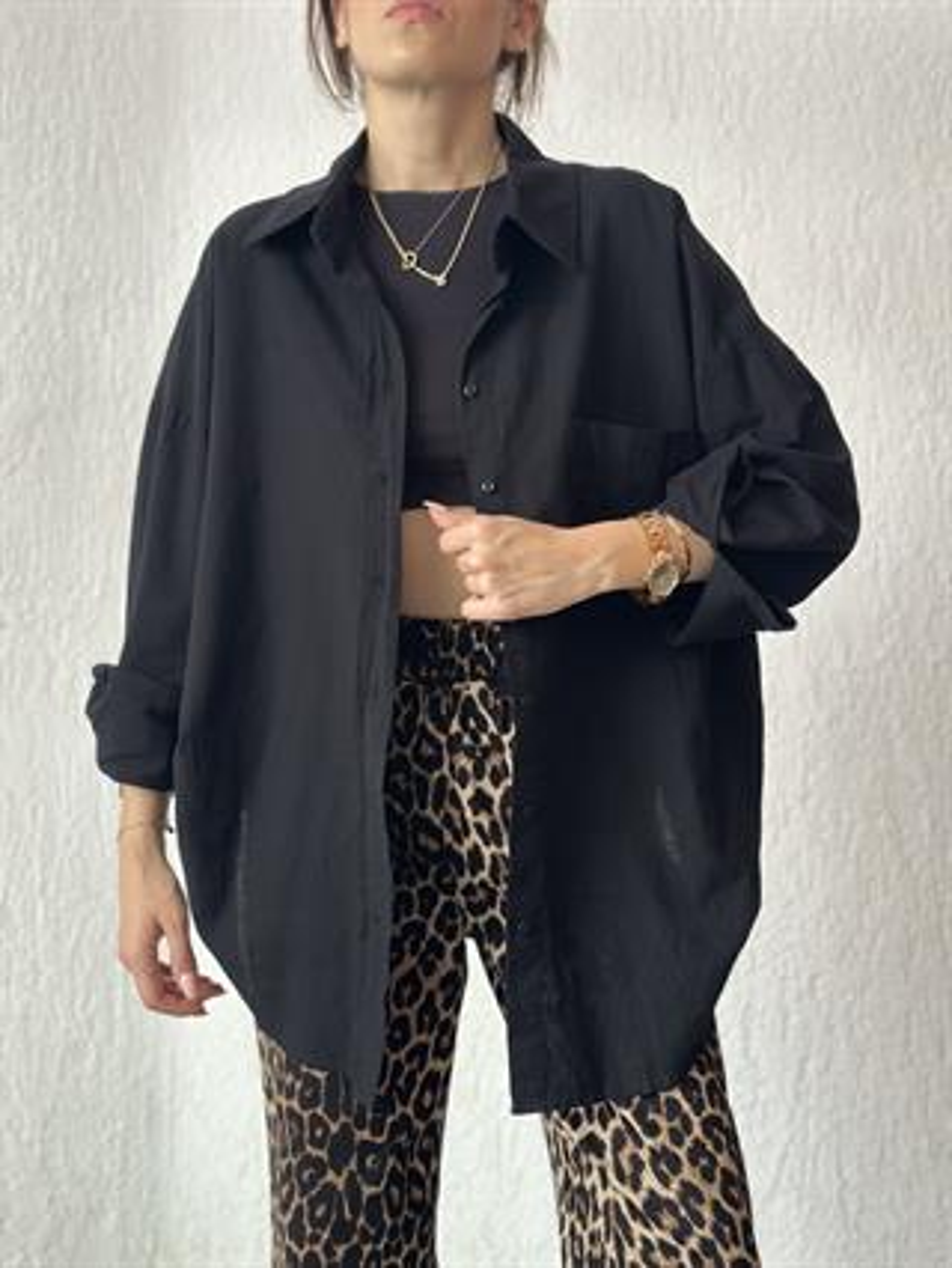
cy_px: 634
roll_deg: -0.1
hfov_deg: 30.3
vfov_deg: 39.6
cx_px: 476
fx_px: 1758
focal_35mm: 48
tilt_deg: +0.3
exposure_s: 1/60
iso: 160
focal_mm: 6.86
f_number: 1.78
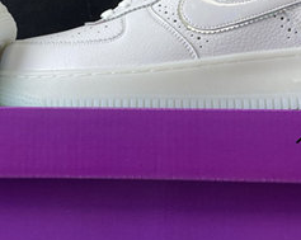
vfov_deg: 20.3
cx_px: 89
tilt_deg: +4.6
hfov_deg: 25.2
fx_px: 667
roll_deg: +0.4
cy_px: 72
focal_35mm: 75
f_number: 1.8
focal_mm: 4.25
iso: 80
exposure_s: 1/100
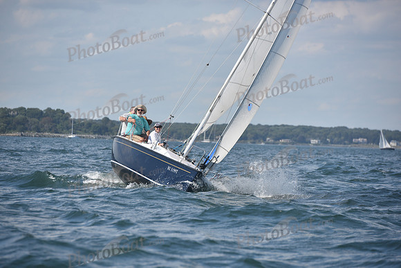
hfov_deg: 10.3
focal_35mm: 200
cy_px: 134
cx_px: 200
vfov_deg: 6.9
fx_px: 2228
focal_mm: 200
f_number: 5.6
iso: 250
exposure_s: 1/1000
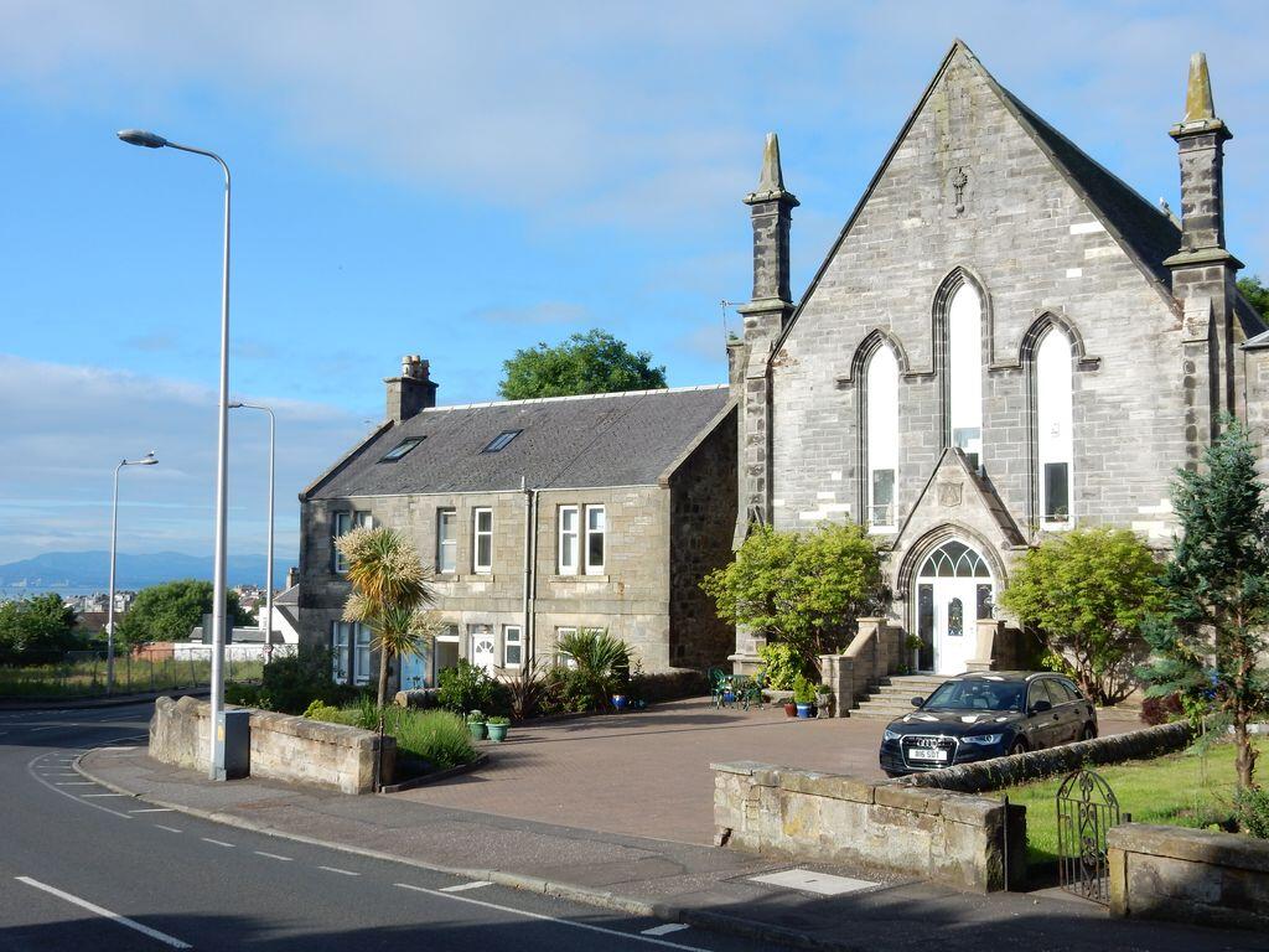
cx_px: 634
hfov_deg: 43.9
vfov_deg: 33.6
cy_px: 476
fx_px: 1576
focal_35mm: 43
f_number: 4.2
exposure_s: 1/1000
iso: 125
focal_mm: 7.6
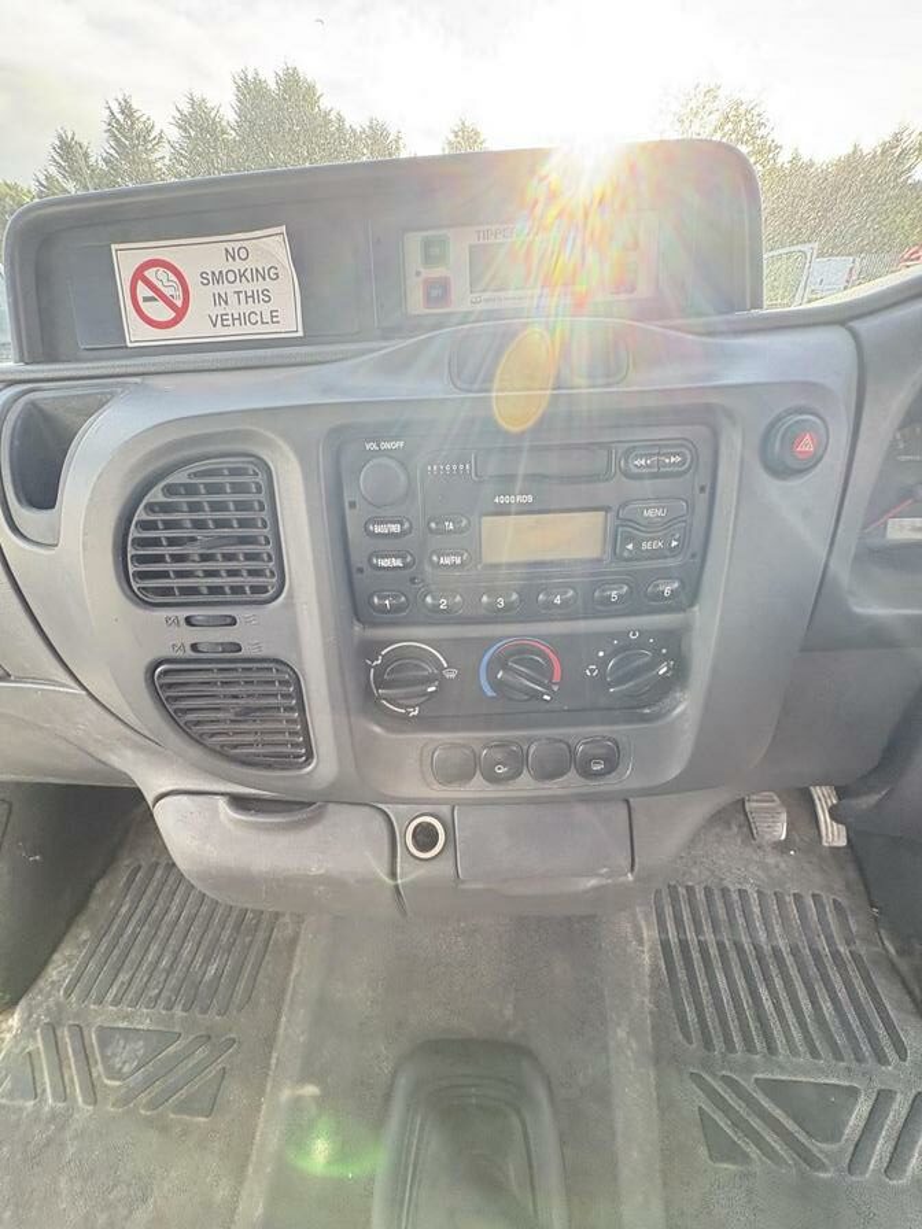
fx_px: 497
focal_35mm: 14
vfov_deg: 102.1
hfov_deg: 85.7
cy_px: 614
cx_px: 461
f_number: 2.2
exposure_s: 1/99
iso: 160
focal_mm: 2.22
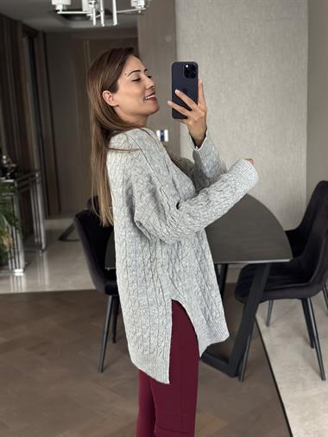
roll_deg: +4.0
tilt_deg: -15.4
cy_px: 218
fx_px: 606
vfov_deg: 39.6
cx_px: 164
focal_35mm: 48
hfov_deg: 30.3
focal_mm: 6.86
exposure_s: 1/40
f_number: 1.78
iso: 400
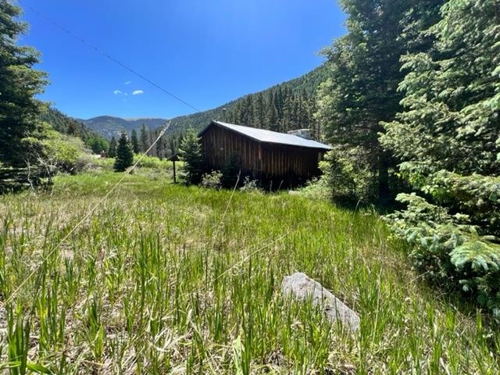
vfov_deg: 89.9
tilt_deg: -6.6
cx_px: 250
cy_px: 188
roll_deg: +0.7
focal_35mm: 13
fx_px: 188
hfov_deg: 106.2
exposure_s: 1/547
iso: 32
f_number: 1.8
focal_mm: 1.57
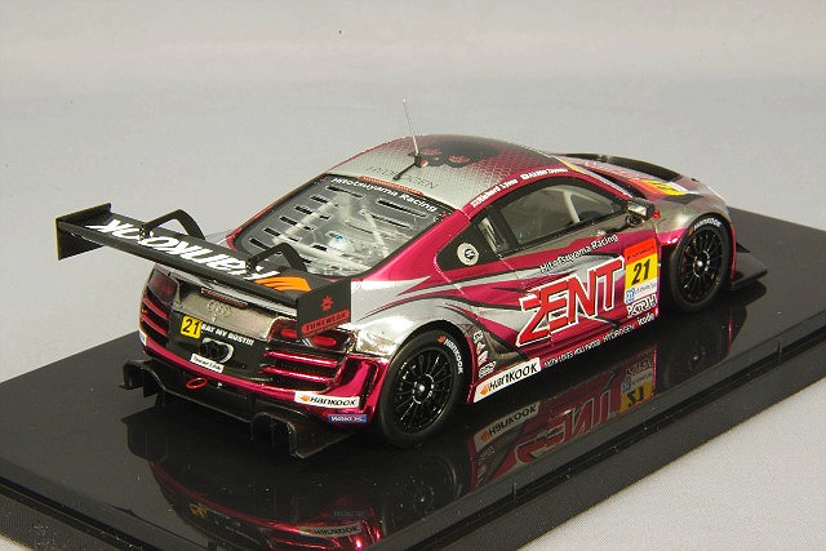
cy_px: 276
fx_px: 2570
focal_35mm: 112
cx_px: 413
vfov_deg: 12.2
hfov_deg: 18.3
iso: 400
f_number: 32
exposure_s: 1
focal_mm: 75
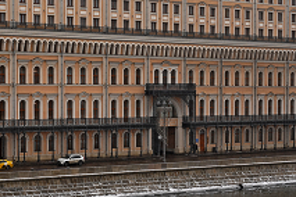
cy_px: 110
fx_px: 913
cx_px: 102
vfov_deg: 12.3
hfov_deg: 18.4
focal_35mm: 111
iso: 100
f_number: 8
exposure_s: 1/100
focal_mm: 45
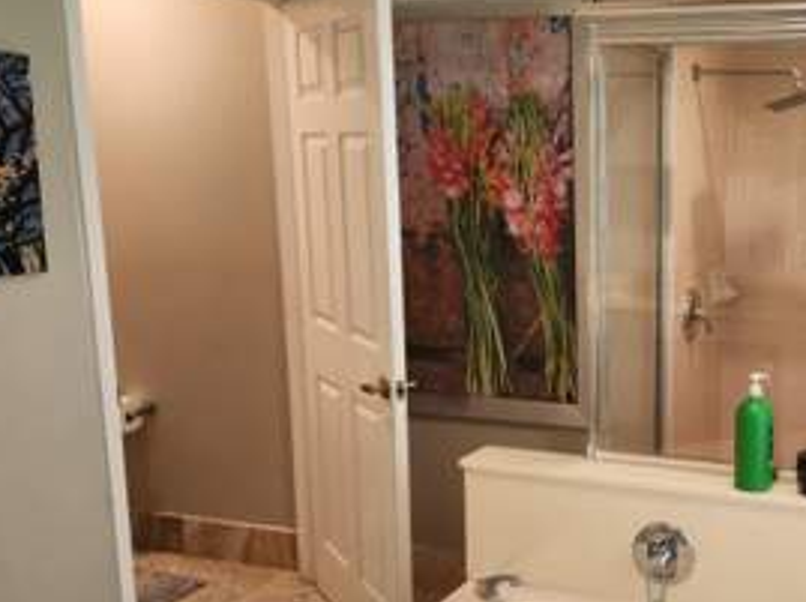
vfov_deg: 35.0
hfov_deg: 43.1
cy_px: 331
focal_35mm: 41
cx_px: 677
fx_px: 953
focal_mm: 5.4
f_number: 1.8
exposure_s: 1/120
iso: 200
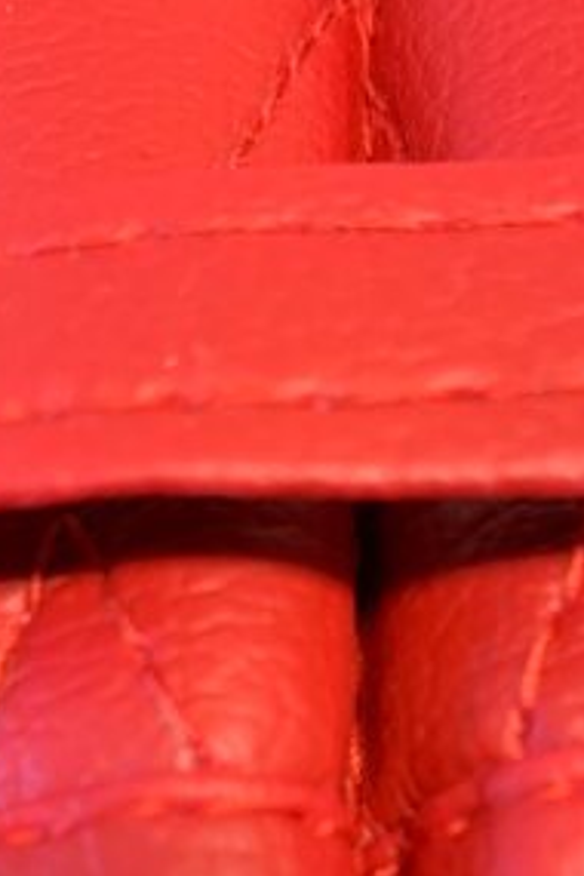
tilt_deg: -65.3
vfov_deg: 32.6
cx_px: 452
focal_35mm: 57
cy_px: 845
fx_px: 1387
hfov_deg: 23.5
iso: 250
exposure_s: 1/50
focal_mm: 4.25
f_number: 1.8
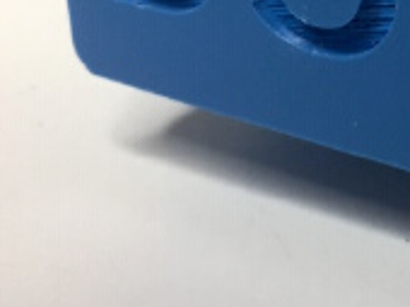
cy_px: -44
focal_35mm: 91
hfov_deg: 20.5
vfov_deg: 15.7
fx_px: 1076
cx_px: 462
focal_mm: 4.15
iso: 40
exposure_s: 1/50
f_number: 2.2
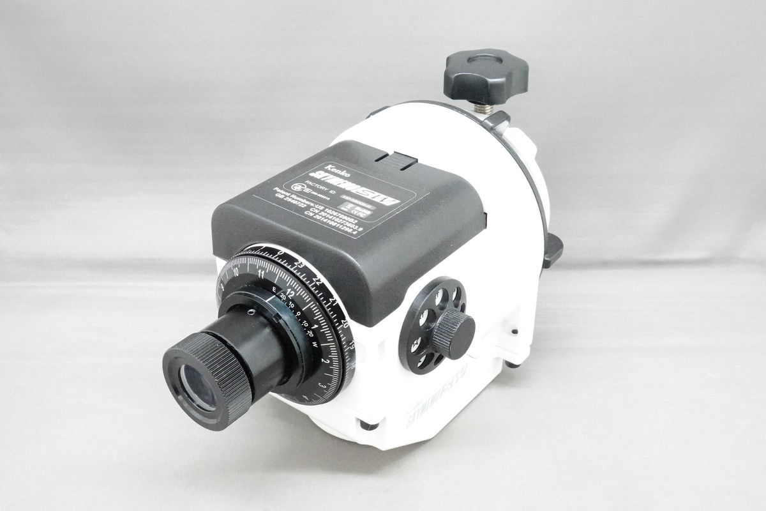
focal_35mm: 43
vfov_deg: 31.2
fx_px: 915
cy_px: 256
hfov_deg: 45.4
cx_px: 383
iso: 6400
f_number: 8
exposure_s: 1/40
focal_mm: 15.9
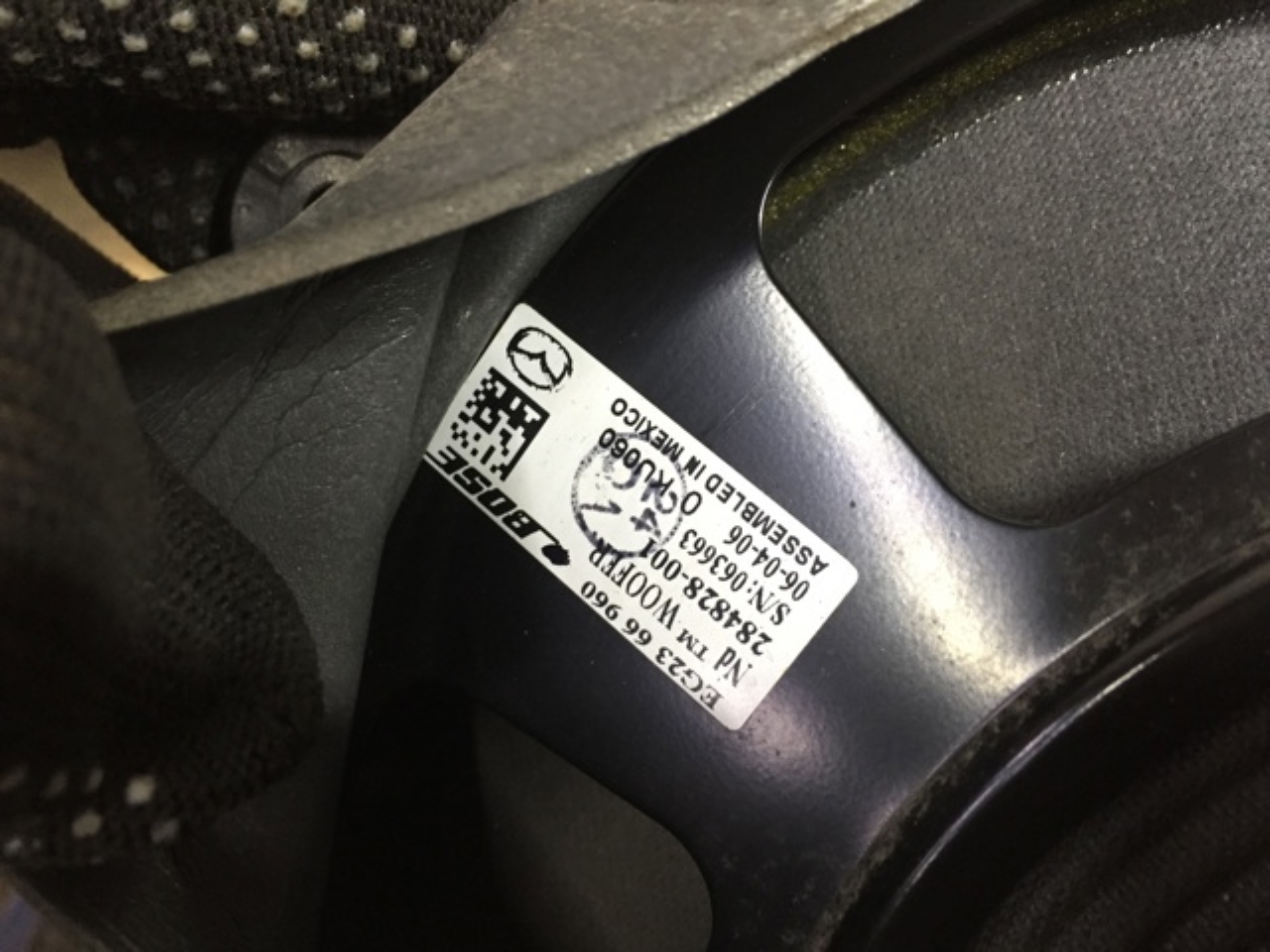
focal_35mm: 29
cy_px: 476
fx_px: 1064
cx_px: 635
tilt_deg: -59.4
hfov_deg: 61.7
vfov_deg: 48.2
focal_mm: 4.15
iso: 200
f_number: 2.2
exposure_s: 1/33
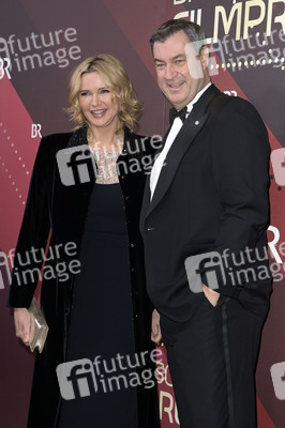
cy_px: 214
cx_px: 142
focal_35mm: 72
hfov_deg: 18.9
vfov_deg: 28.1
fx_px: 856
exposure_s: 1/250
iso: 640
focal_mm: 72
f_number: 5.6
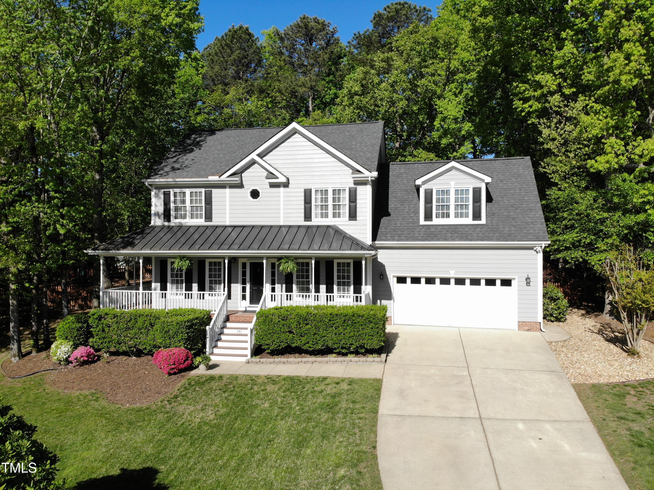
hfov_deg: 71.6
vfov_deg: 56.8
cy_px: 245
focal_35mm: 24
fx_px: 453
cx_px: 327
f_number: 2.8
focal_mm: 4.5
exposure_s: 1/1008
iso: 100
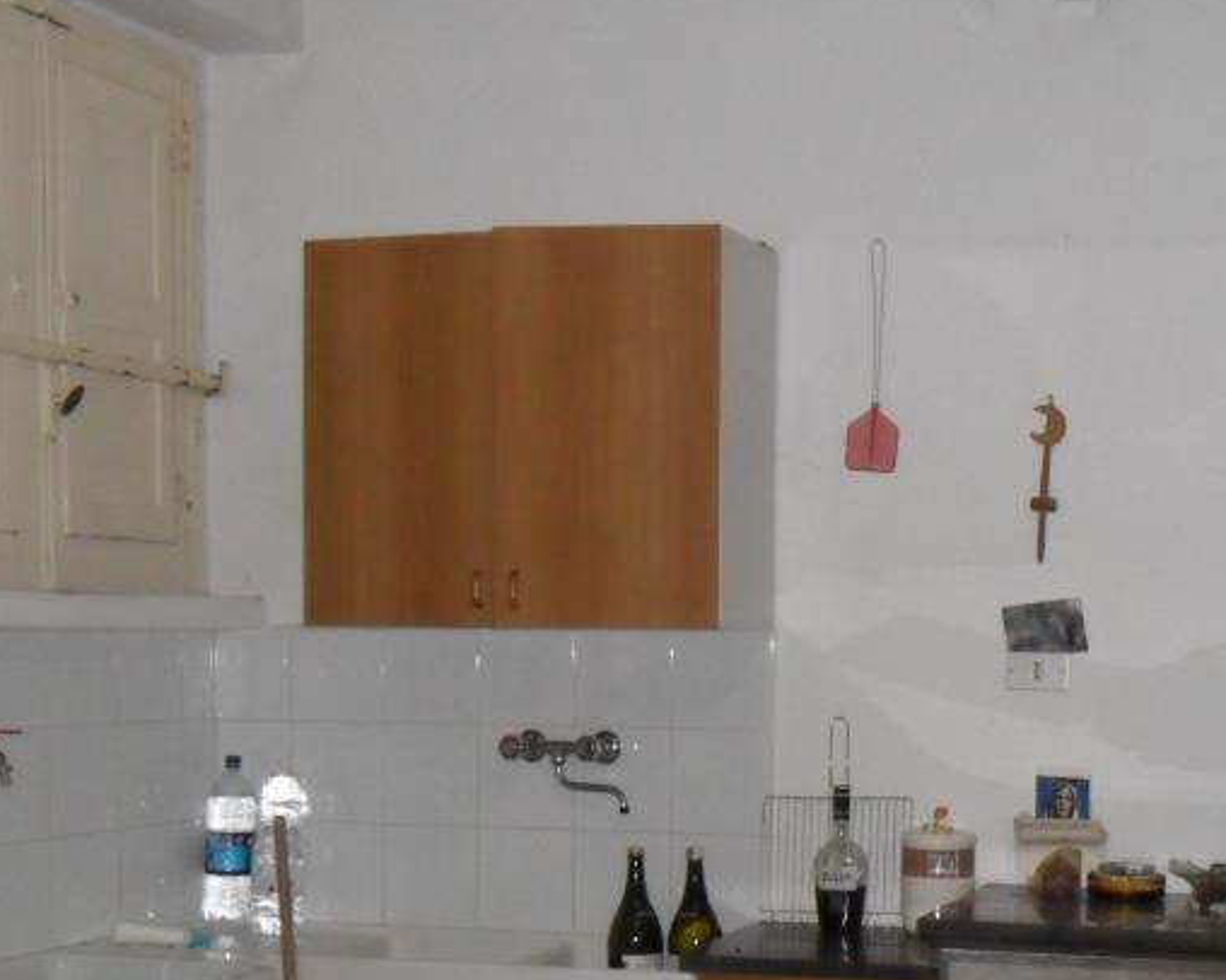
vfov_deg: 23.9
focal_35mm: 63
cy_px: 756
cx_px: 878
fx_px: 2285
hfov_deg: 29.7
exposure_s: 1/45
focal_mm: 5.7
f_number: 3.7
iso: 400
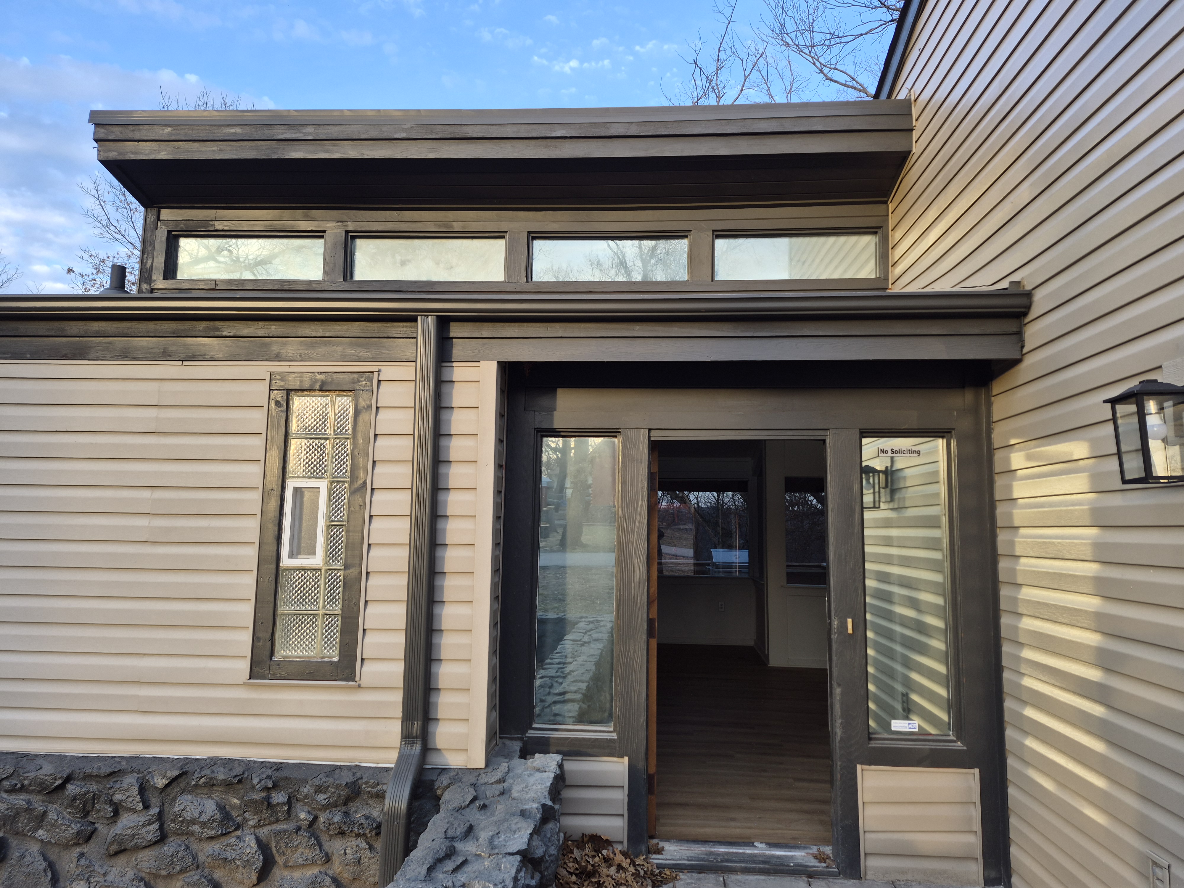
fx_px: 787
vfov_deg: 58.9
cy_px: 444
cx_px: 592
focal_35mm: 23
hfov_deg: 73.9
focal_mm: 5.4
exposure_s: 1/180
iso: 32
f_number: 1.8
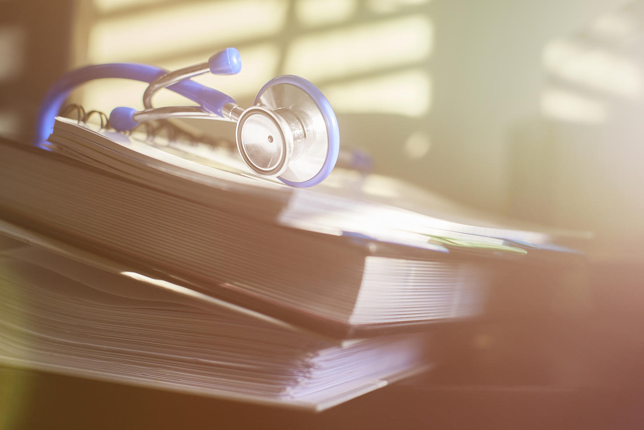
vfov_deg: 27.0
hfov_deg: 39.6
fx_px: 895
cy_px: 215
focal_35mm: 50
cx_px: 322
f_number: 3.2
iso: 250
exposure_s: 1/400
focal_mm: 50
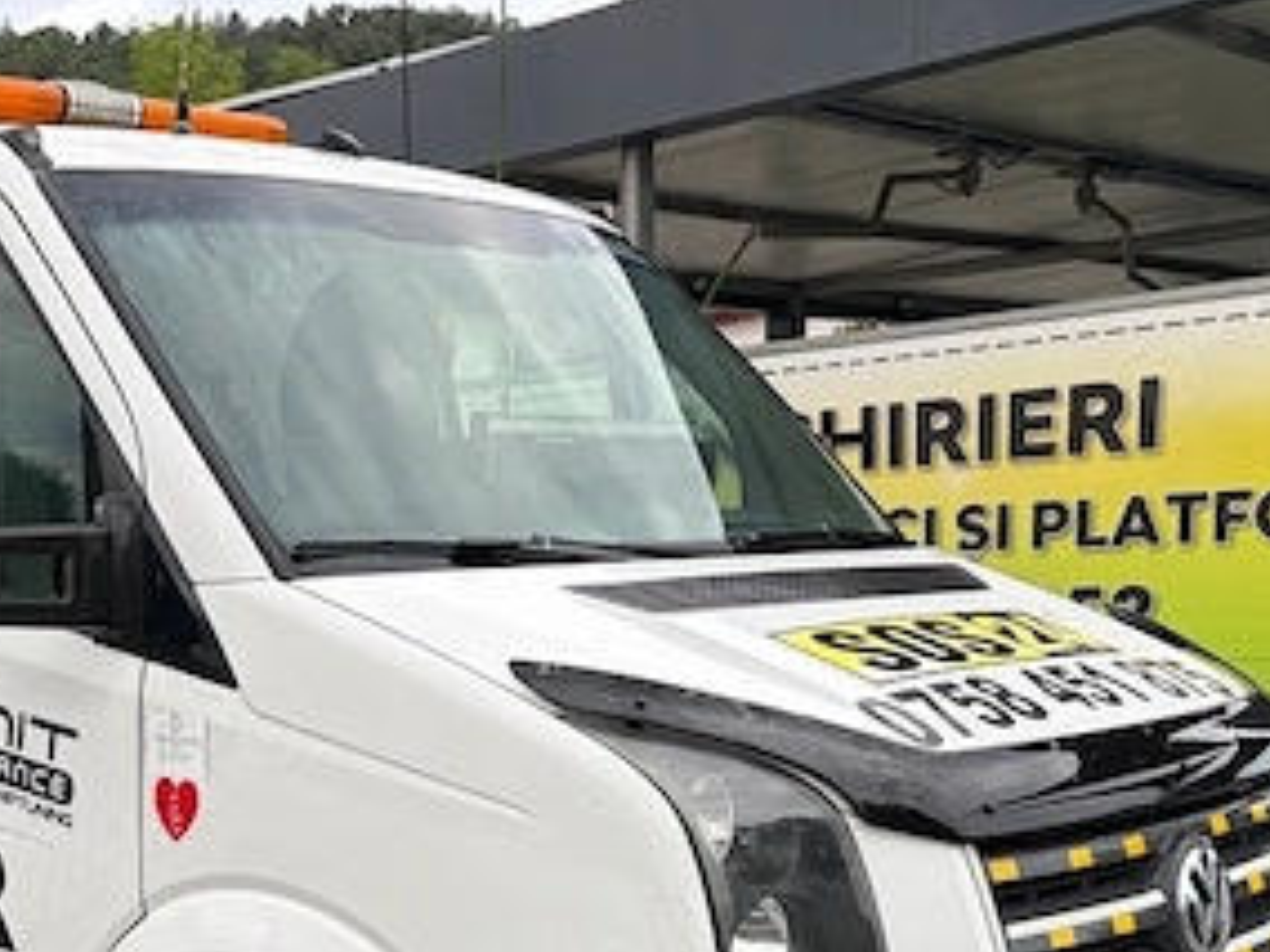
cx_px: 197
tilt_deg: -9.2
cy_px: 925
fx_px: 2018
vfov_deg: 25.4
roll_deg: +2.5
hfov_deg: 33.6
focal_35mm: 55
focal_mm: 5.96
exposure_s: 1/716
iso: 50
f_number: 1.6
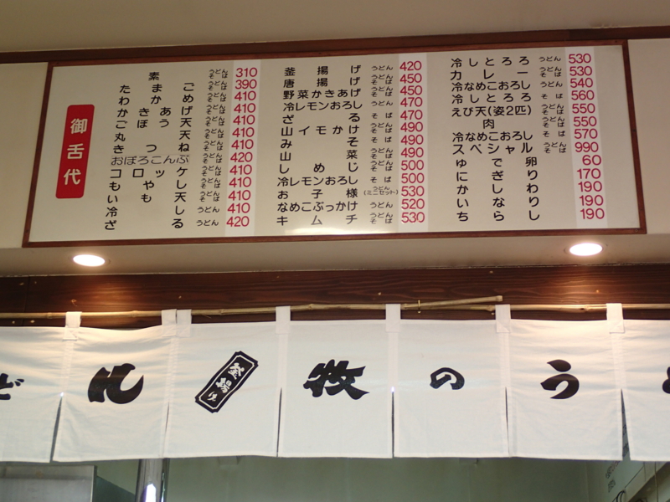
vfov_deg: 27.5
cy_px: 251
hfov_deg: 36.2
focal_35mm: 53
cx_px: 335
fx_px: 1026
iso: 200
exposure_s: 1/80
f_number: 3.4
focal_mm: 9.61
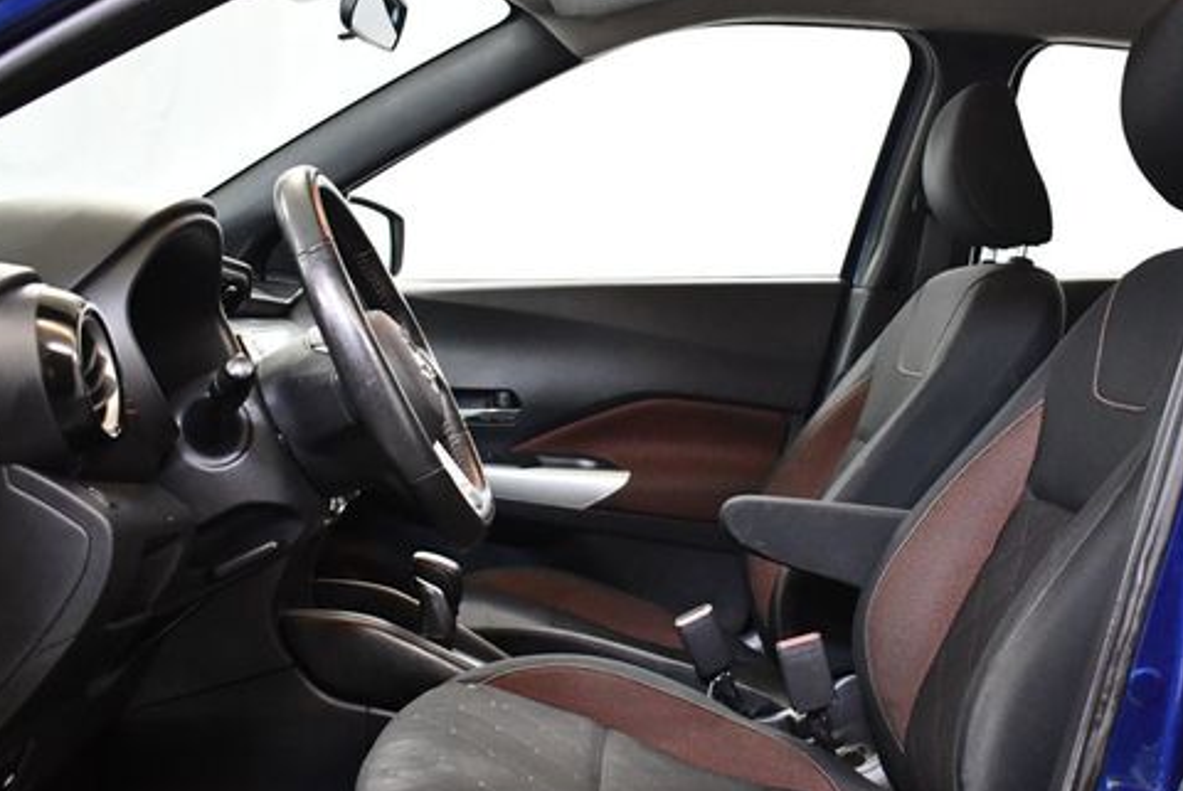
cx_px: 693
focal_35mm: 48
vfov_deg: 28.1
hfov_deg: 40.9
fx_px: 1579
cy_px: 476
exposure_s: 1/125
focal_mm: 18
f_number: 3.5
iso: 3200
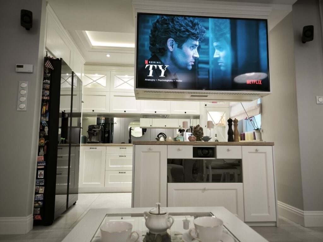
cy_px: 121
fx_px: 224
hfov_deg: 71.6
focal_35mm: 24
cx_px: 162
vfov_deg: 56.8
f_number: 1.9
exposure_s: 1/80
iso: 320
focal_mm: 6.92
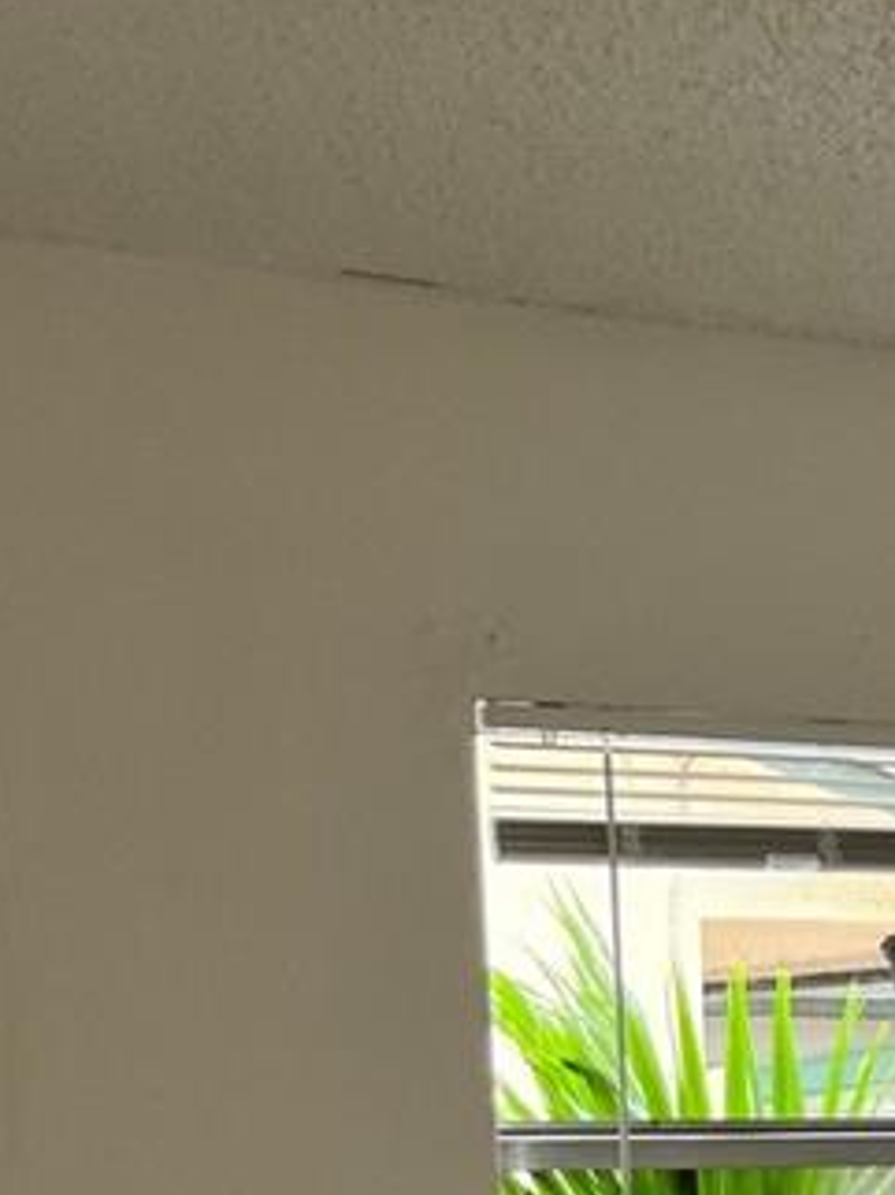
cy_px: 1822
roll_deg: +2.2
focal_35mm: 97
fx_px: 3348
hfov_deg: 14.7
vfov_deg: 18.0
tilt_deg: -11.0
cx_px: 1062
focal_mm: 5.1
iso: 125
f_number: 1.6
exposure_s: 1/60
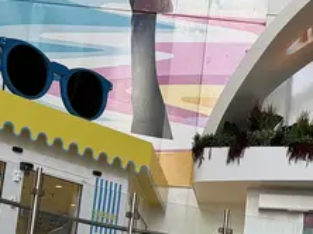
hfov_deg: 12.3
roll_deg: +0.4
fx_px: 1174
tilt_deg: +16.3
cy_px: 135
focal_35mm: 130
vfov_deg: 11.4
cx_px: 726
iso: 80
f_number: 1.78
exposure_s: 1/290
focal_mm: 6.76
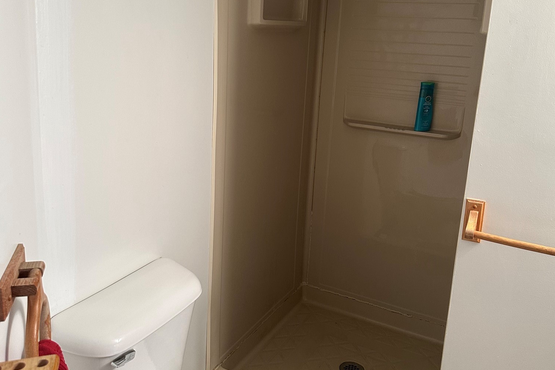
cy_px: 161
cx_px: 275
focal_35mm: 34
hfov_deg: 55.8
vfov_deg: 38.8
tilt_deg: -13.2
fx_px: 524
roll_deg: -3.7
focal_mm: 6.86
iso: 250
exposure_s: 1/60
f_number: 1.78
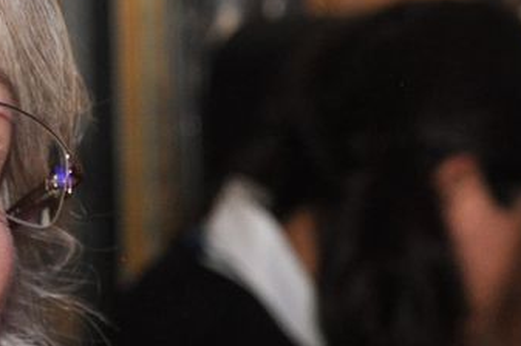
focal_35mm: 342
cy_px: -60
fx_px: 4945
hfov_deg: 6.0
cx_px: 93
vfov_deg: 4.0
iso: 800
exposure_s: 1/60
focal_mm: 60
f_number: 5
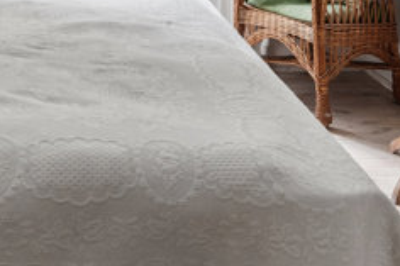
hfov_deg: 32.0
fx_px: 677
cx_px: 81
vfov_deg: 18.8
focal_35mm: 61
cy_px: -163
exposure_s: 1/6
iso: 200
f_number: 10
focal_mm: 12
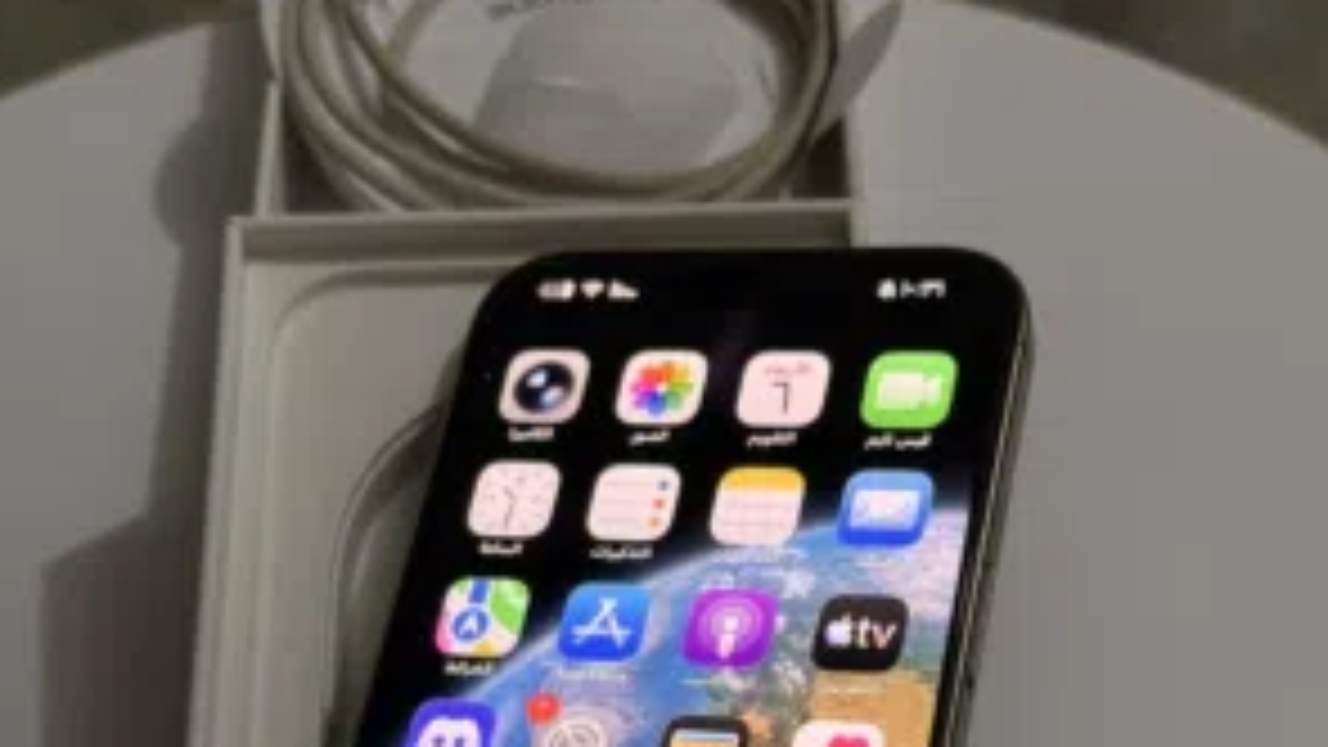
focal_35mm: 71
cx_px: 662
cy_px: 796
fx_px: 2500
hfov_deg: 29.7
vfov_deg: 16.5
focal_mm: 6.76
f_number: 1.78
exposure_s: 1/80
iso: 80
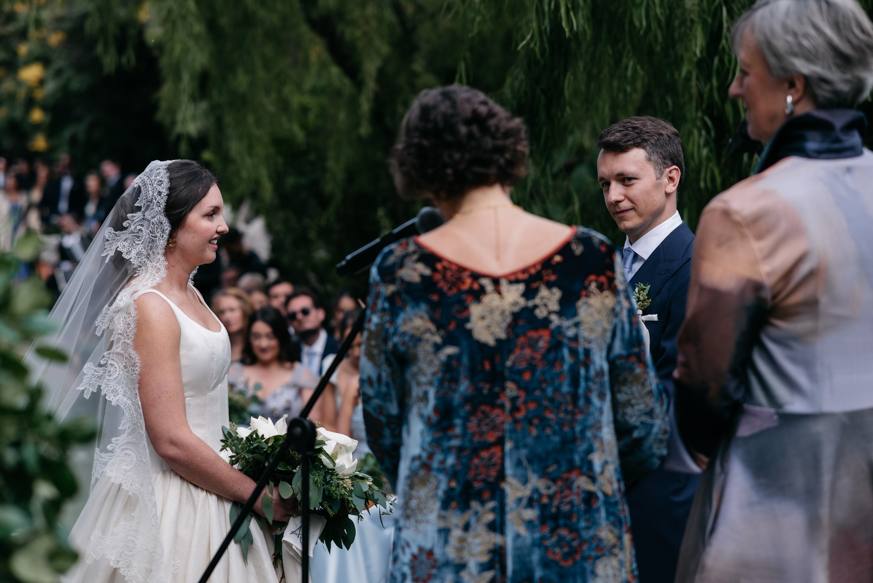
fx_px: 2062
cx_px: 436
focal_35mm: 85
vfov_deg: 16.1
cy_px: 292
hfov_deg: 23.9
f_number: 2.5
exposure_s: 1/400
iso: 100
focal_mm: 85
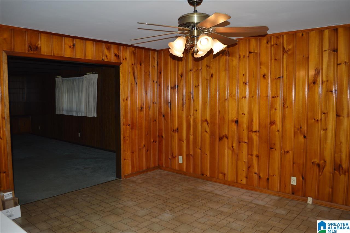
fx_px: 262
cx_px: 175
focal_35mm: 27
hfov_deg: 67.4
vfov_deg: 47.8
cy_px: 116
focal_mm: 18
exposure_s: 1/60
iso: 100
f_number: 3.5
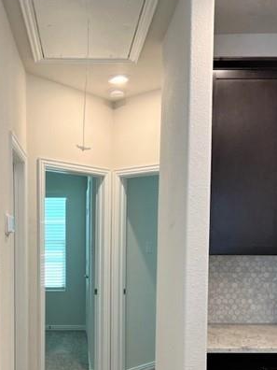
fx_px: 448
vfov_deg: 43.6
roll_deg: +0.7
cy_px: 269
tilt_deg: -3.1
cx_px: 78
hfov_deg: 33.8
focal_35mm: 42
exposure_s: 1/120
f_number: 1.5
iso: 125
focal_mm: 5.7
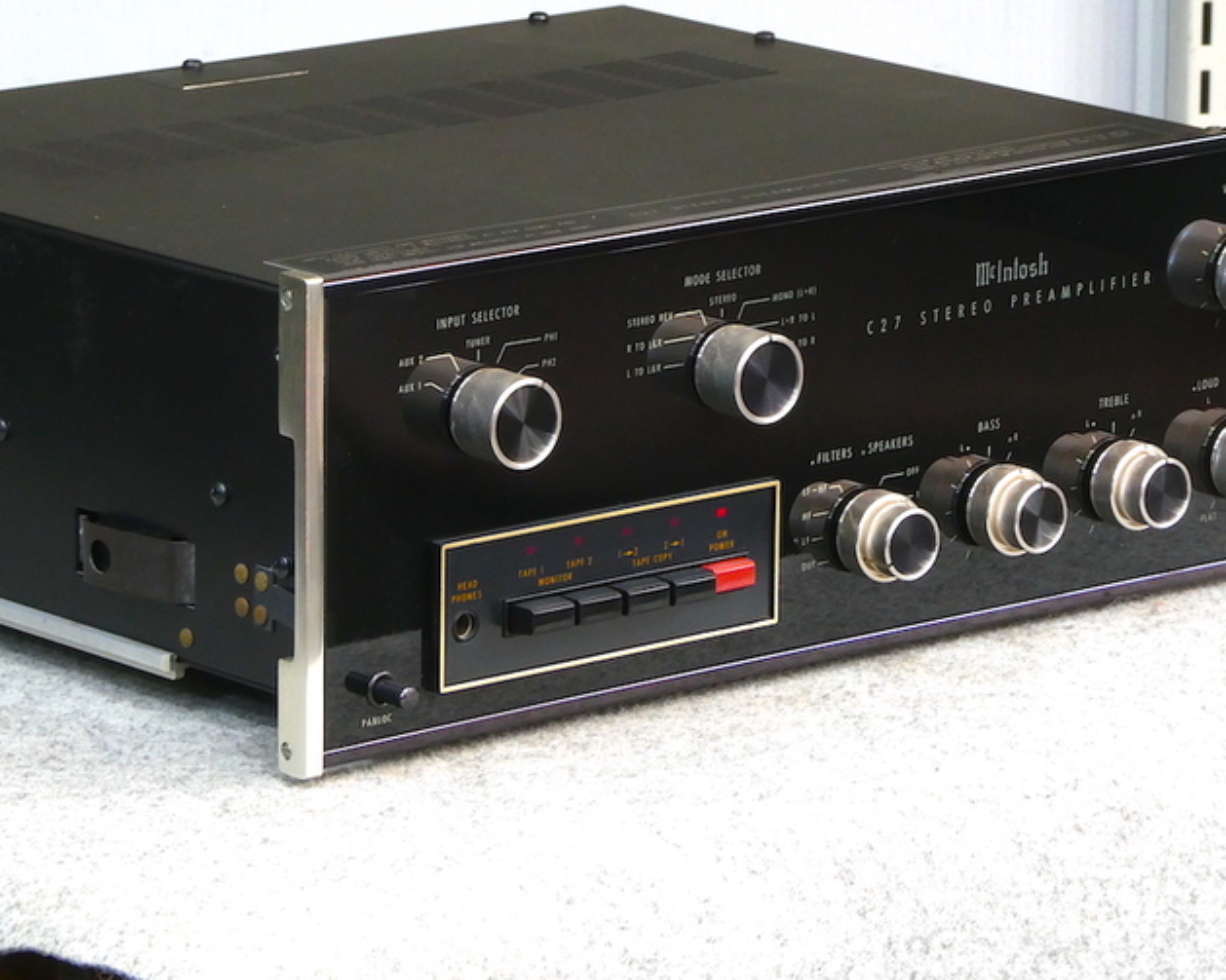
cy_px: 384
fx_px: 7727
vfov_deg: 7.3
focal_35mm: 213
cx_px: 524
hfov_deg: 9.1
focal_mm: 25.6
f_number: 5.4
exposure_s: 1/10
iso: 200
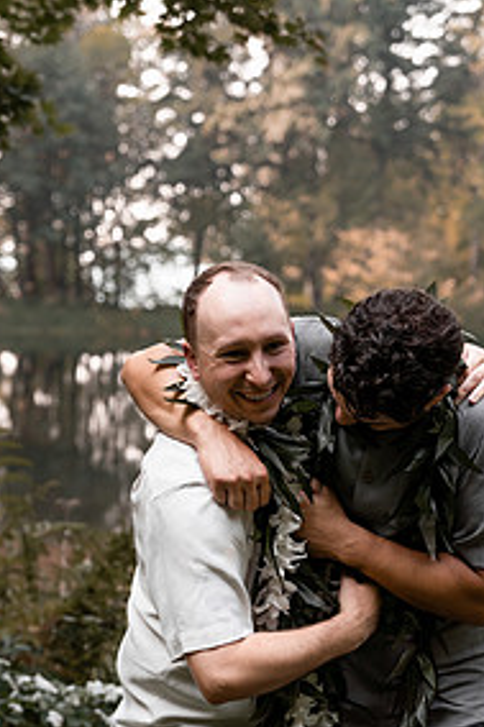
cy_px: 448
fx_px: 1474
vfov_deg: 27.6
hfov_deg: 18.6
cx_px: 284
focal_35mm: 73
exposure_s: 1/640
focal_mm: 46
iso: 250
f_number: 2.8
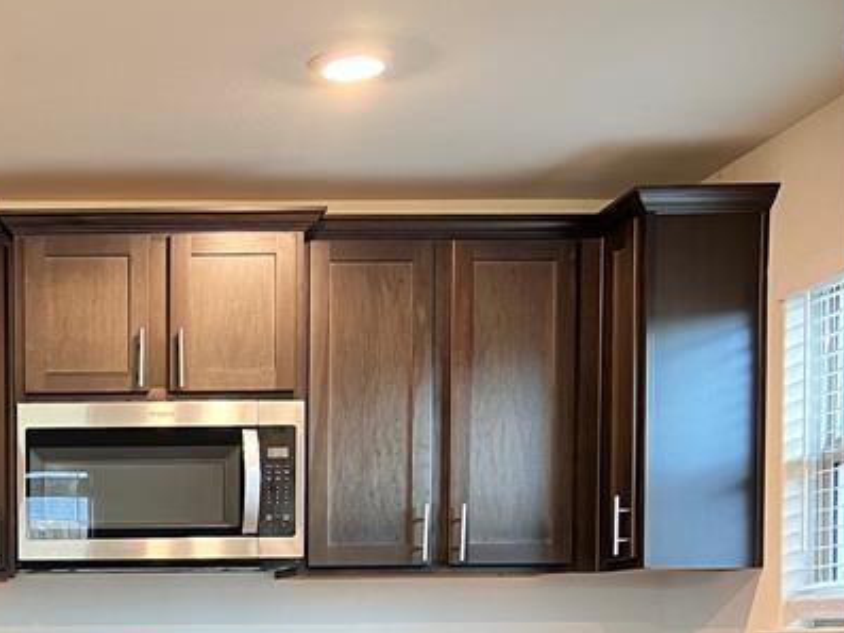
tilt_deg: -2.0
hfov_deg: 27.2
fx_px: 1634
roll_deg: -0.2
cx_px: -13
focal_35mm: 67
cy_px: 690
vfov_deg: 20.9
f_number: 1.5
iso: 200
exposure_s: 1/60
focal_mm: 5.7
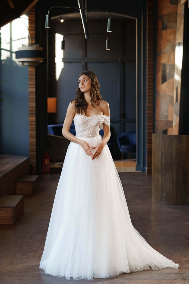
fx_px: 583
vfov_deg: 27.3
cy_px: 142
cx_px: 94
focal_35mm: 74
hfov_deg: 18.4
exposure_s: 1/125
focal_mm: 74
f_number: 2.8
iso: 640
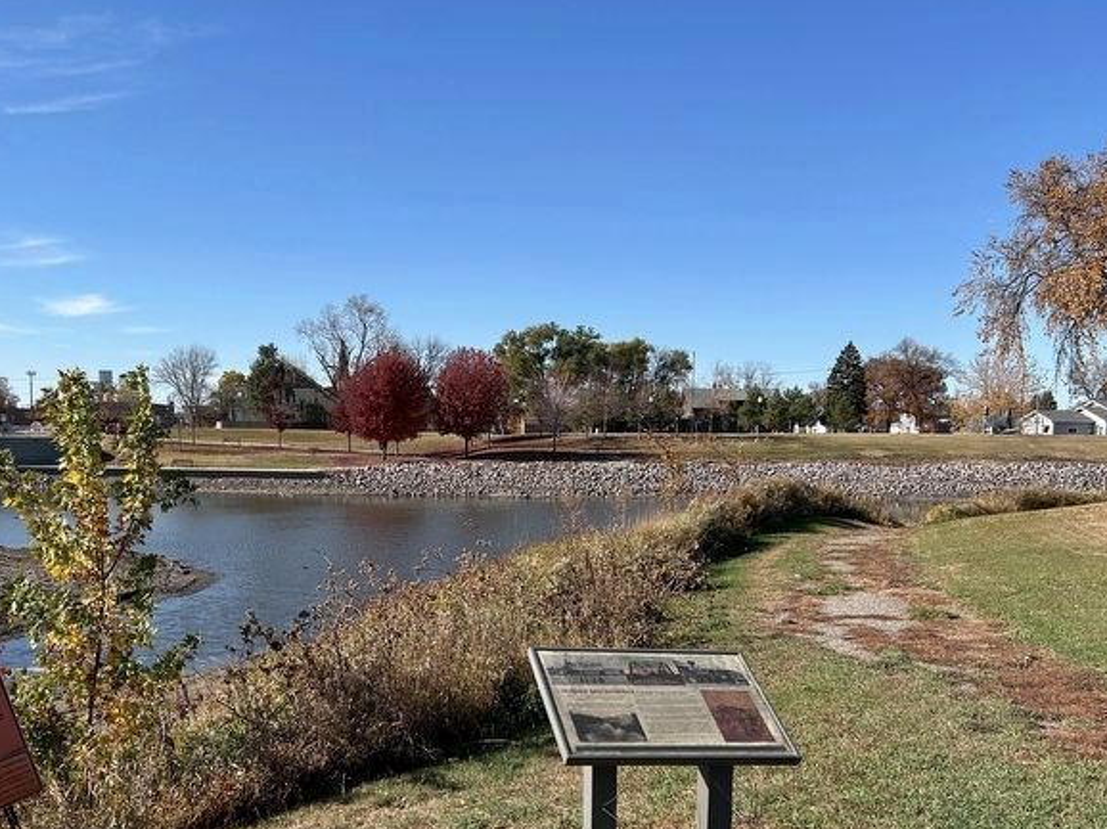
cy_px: 521
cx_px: 408
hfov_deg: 50.8
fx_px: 1151
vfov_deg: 39.4
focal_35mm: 36
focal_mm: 5.7
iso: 50
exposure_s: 1/3460
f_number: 1.5
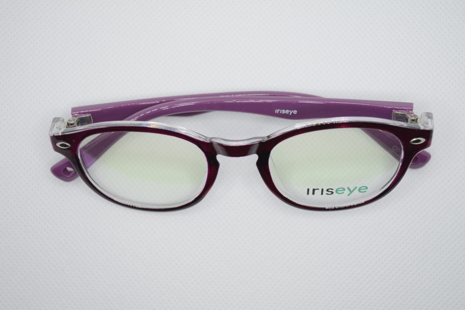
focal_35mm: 57
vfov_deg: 23.8
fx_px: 736
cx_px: 232
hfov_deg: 35.1
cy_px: 155
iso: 200
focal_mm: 38
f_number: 5.6
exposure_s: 1/125
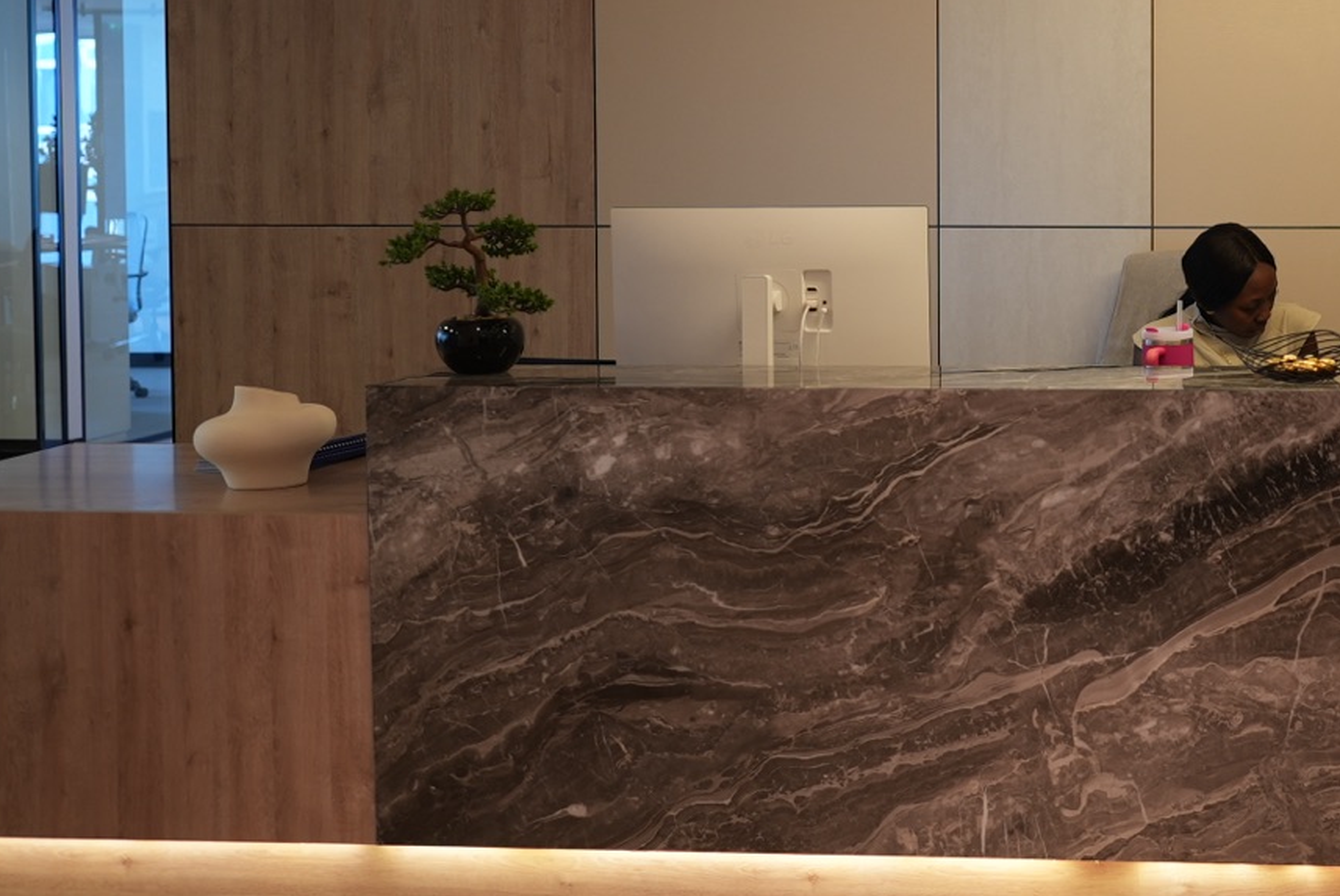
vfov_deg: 24.0
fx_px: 2086
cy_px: 242
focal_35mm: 56
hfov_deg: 34.1
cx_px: 1146
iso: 100
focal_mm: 24
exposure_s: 1/80
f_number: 1.4
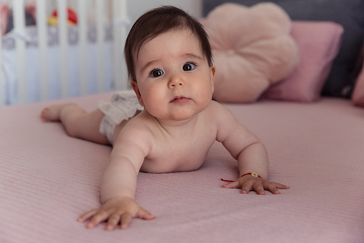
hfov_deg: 36.9
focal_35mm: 54
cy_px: 117
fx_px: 545
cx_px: 175
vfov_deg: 25.1
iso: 800
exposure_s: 1/250
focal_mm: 52
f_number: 3.2
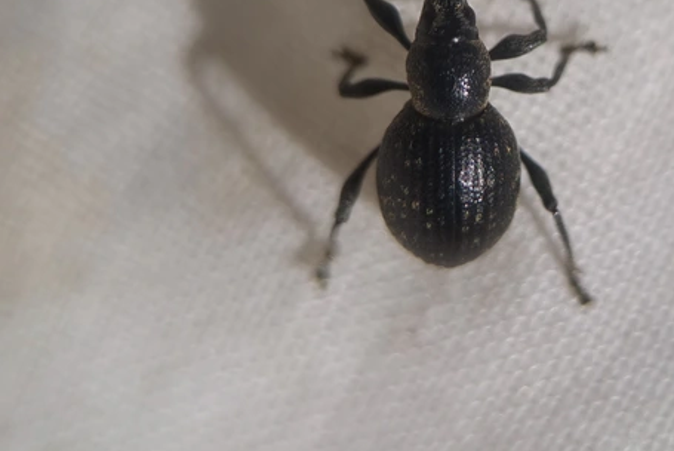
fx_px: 712
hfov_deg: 49.9
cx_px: 438
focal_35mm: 38
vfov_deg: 34.2
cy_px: 99
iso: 50
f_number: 1.8
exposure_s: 1/10000
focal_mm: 5.4
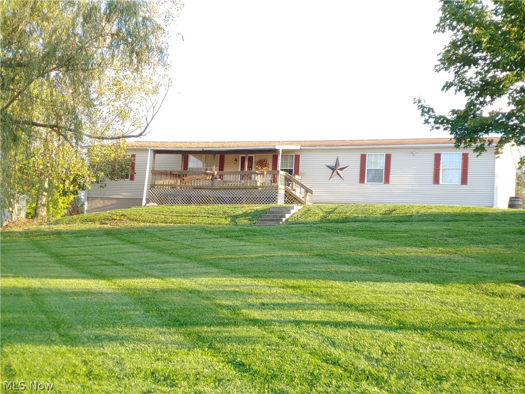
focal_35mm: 50
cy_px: 197
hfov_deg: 38.2
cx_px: 262
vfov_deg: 29.1
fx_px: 758
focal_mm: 5.88
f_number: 2.4
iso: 50
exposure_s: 1/40
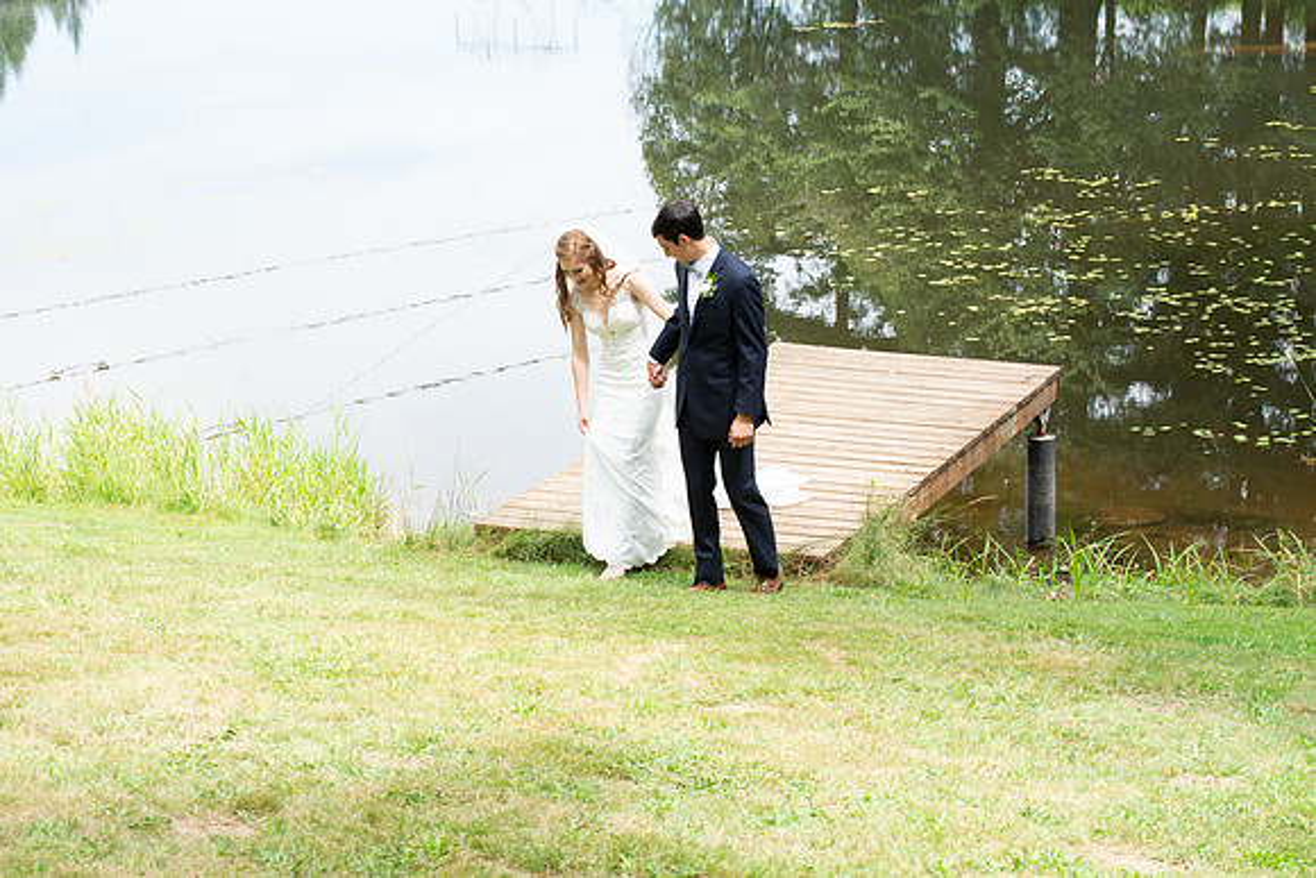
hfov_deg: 28.8
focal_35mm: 70
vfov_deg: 19.5
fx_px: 2559
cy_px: 439
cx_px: 658
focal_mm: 70
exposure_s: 1/160
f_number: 14
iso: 800
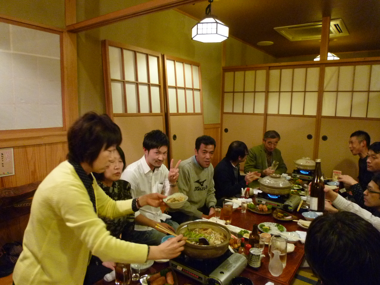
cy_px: 142
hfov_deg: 71.6
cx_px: 190
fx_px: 263
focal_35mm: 24
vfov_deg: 56.8
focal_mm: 4.3
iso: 400
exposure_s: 1/13
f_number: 2.2
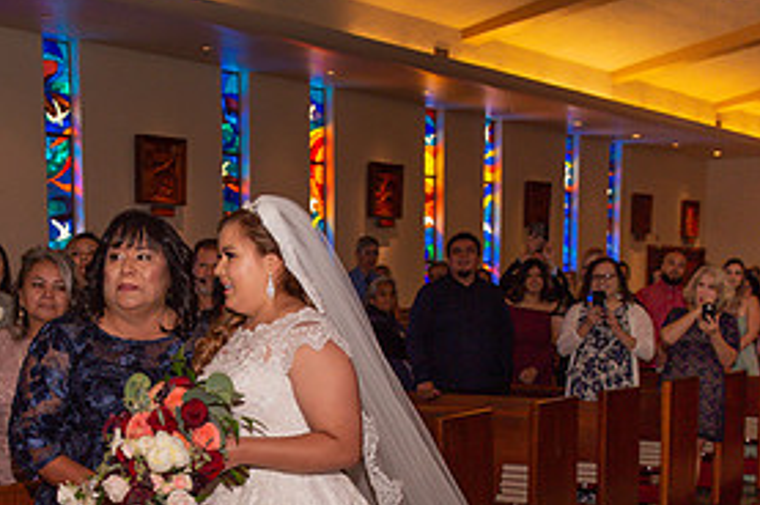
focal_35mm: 65
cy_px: 489
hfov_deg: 30.7
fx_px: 1371
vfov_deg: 20.3
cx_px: 244
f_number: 4.5
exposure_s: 1/250
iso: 400
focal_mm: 31
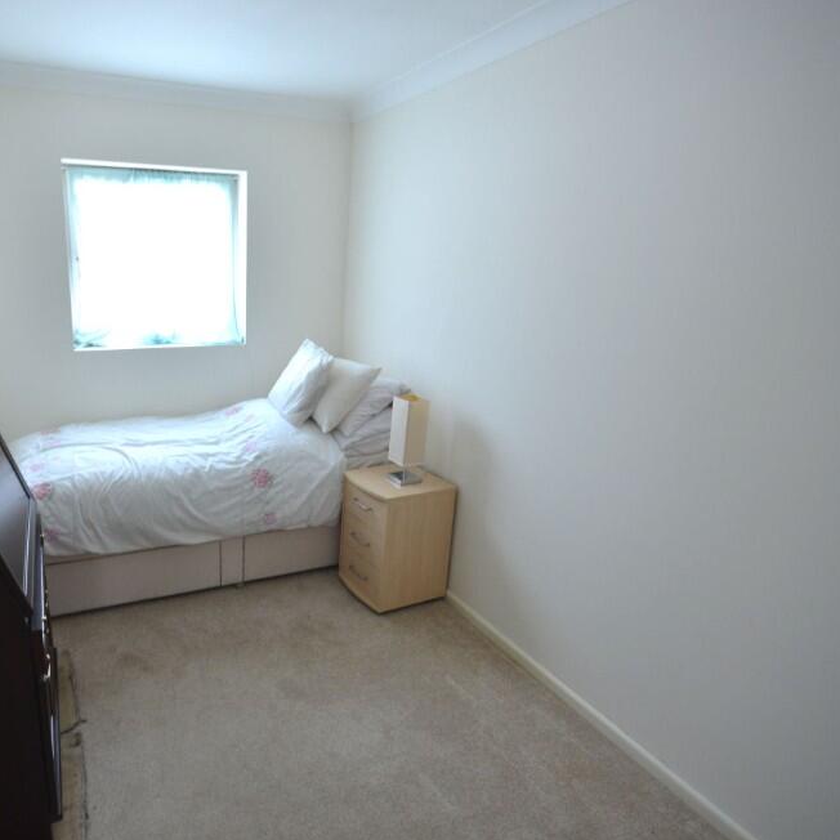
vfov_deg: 74.8
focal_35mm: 20
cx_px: 267
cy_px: 417
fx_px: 549
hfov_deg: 72.1
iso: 400
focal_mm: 10
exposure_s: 1/15
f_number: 8
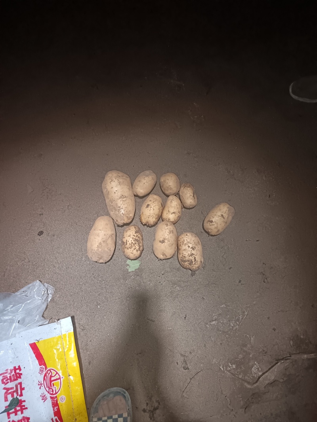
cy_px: 211
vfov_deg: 71.6
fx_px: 293
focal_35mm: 24
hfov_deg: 56.8
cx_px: 158
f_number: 1.75
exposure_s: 1/25
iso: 3450
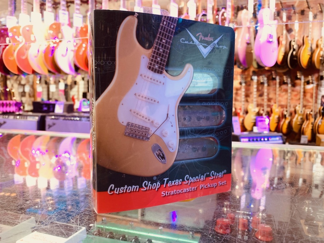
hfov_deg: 67.3
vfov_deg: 53.1
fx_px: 243
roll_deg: -1.7
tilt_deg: -6.8
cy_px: 122
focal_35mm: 26
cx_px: 162
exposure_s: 1/30
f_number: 1.8
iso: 500
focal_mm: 4.25
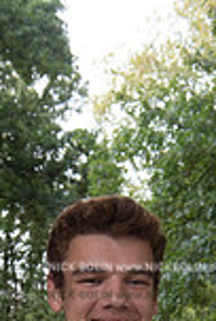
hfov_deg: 11.1
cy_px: 469
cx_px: 136
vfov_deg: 15.3
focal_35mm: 124
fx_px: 1111
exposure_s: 1/100
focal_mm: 42
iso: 500
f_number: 8
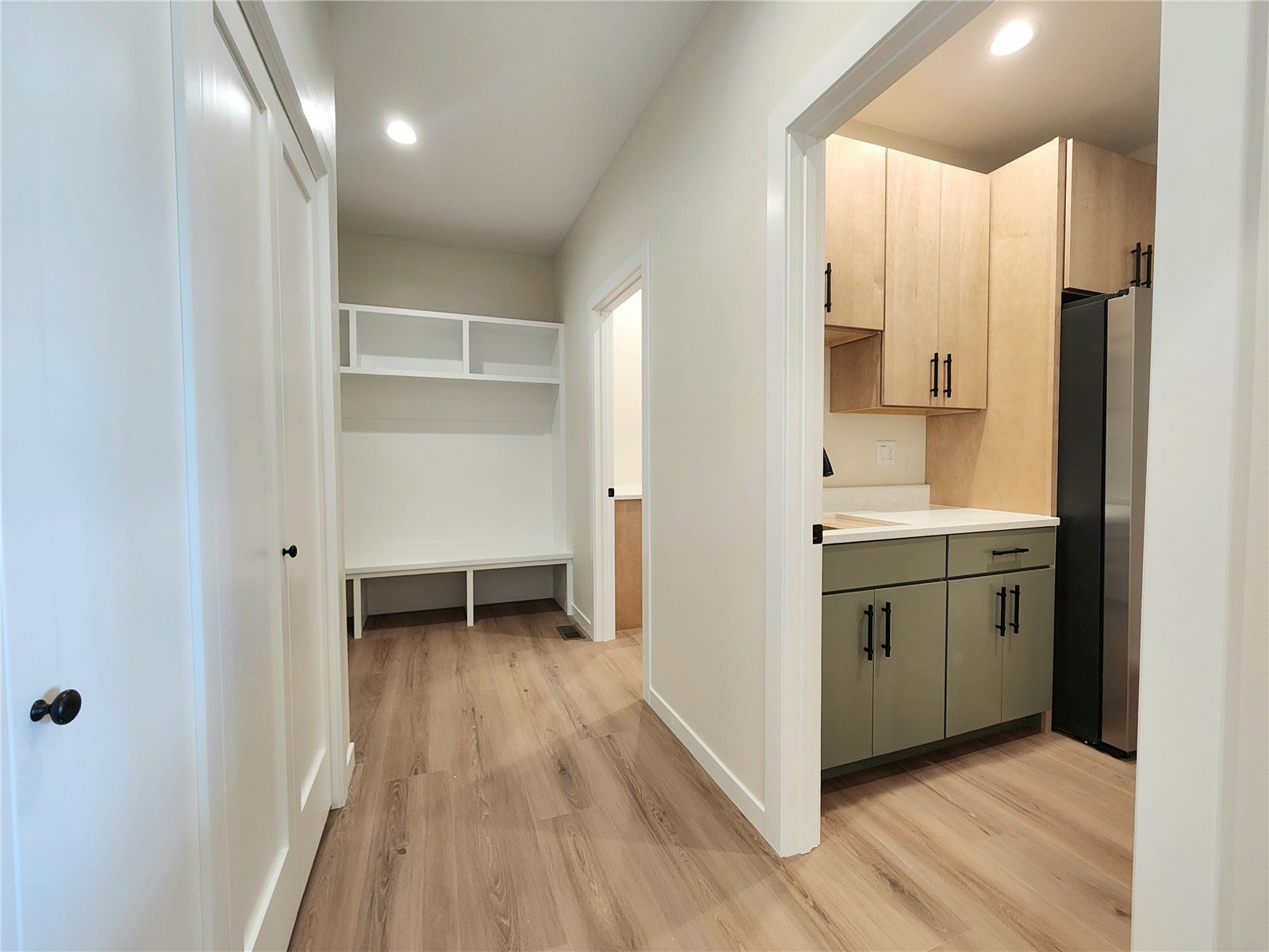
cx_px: 634
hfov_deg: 106.2
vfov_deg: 89.9
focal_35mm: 13
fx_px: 477
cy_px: 476
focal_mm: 2.2
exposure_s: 1/60.2
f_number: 2.2
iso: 250
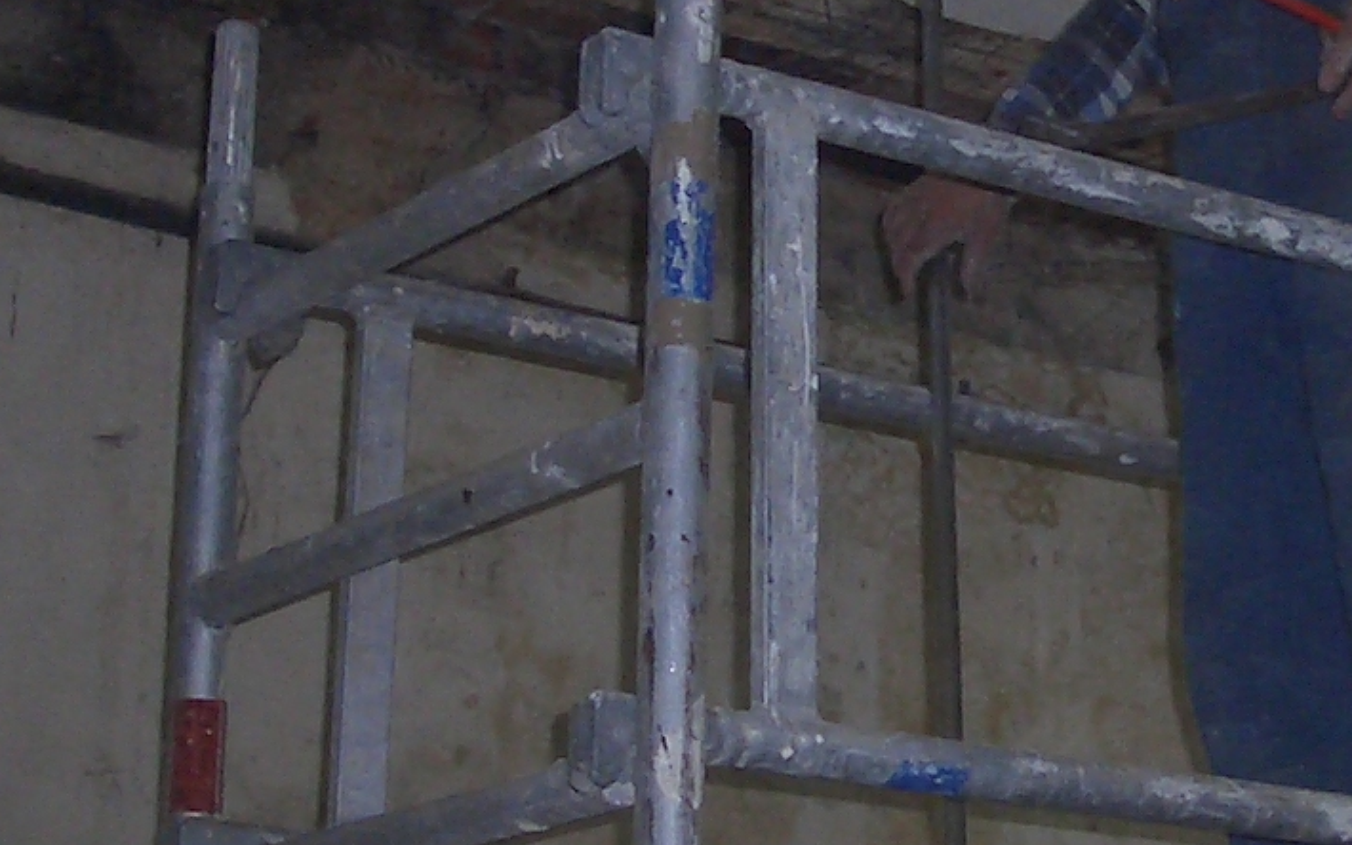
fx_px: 3943
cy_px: 424
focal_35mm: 107
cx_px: 1087
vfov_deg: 12.2
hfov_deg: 19.3
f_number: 2.6
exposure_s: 1/40
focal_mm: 5.8
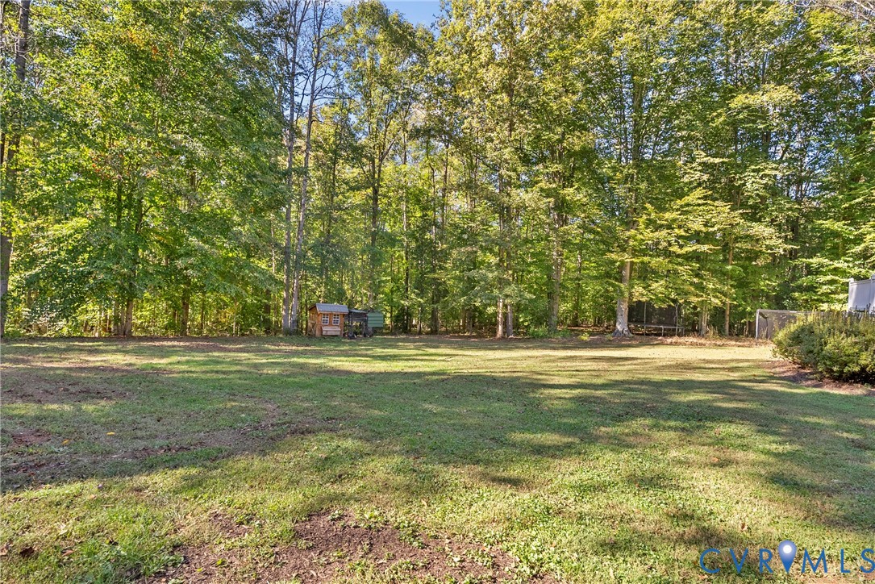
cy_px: 292
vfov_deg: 73.8
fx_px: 389
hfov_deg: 96.7
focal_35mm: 16
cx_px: 438
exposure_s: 1/80
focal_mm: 16
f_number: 4
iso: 125
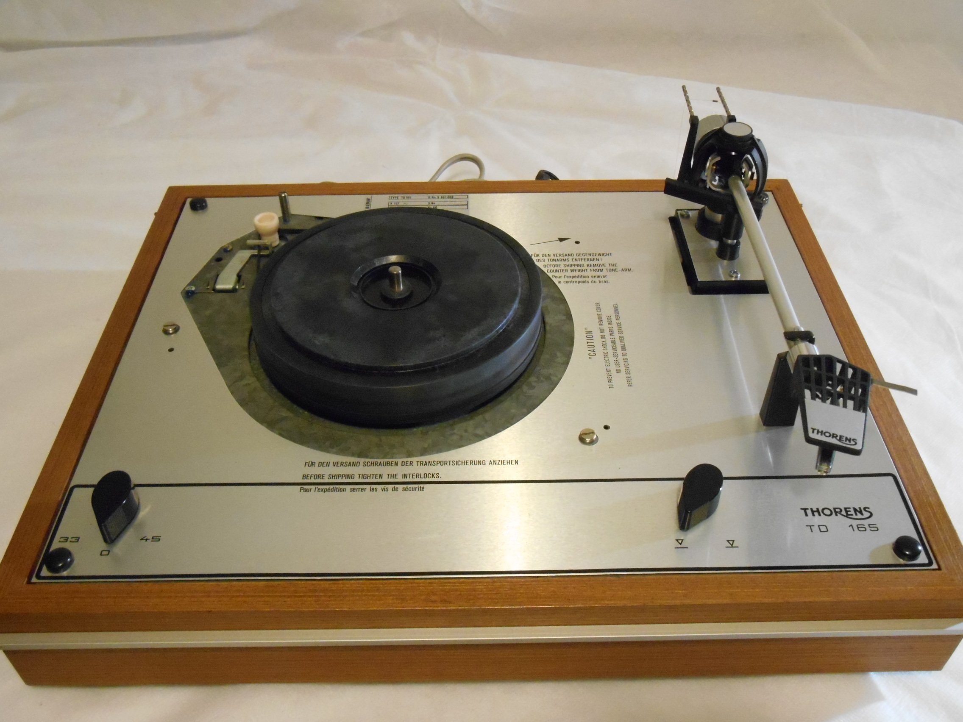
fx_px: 974
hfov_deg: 52.6
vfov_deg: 40.7
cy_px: 361
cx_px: 482
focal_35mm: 35
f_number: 3.7
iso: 800
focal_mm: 6.3
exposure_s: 1/13
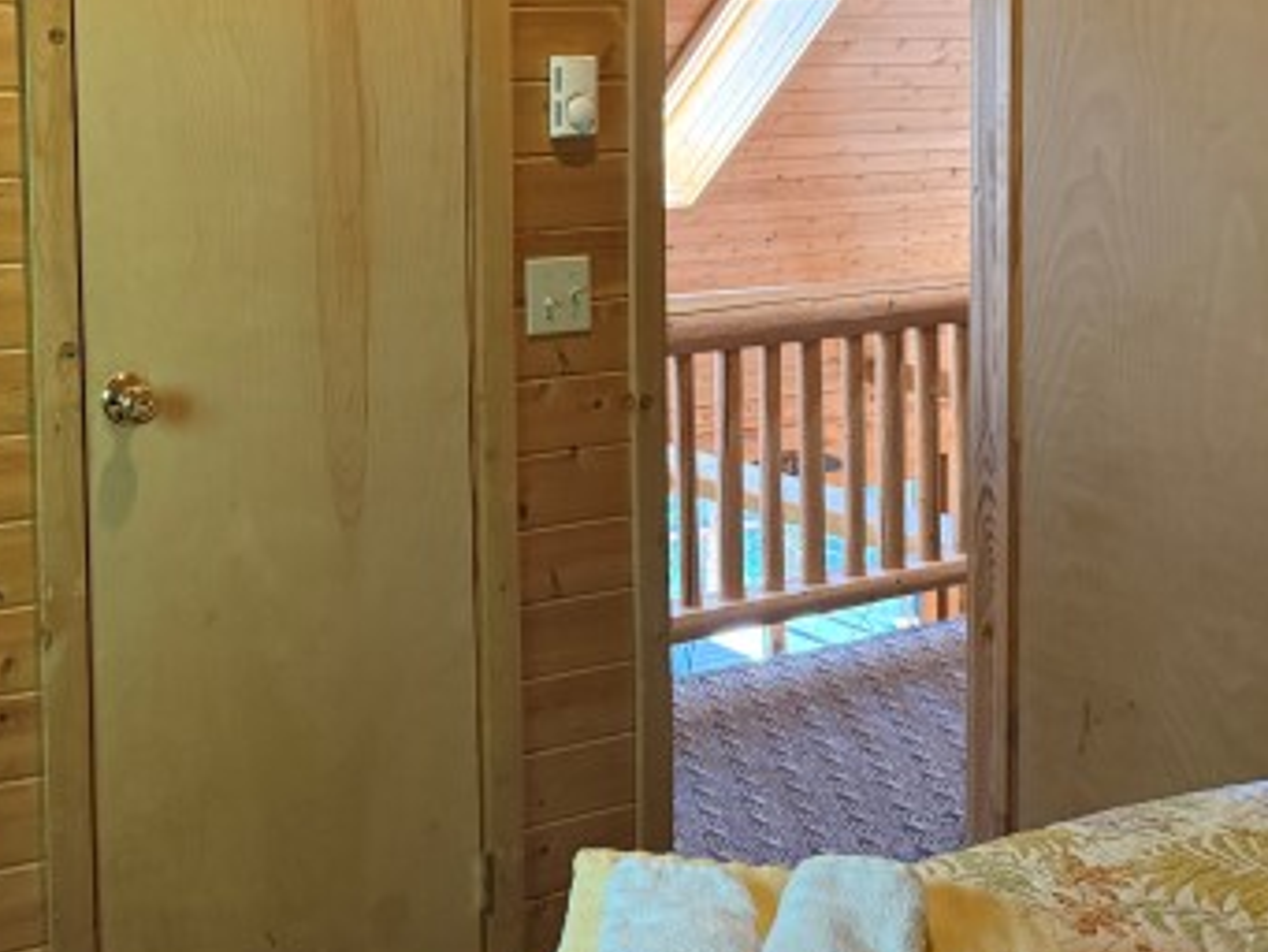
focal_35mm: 45
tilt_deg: -1.6
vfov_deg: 31.3
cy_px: 175
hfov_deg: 39.7
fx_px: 1649
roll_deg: +1.4
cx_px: 182
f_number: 1.78
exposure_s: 1/60
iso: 400
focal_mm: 6.76
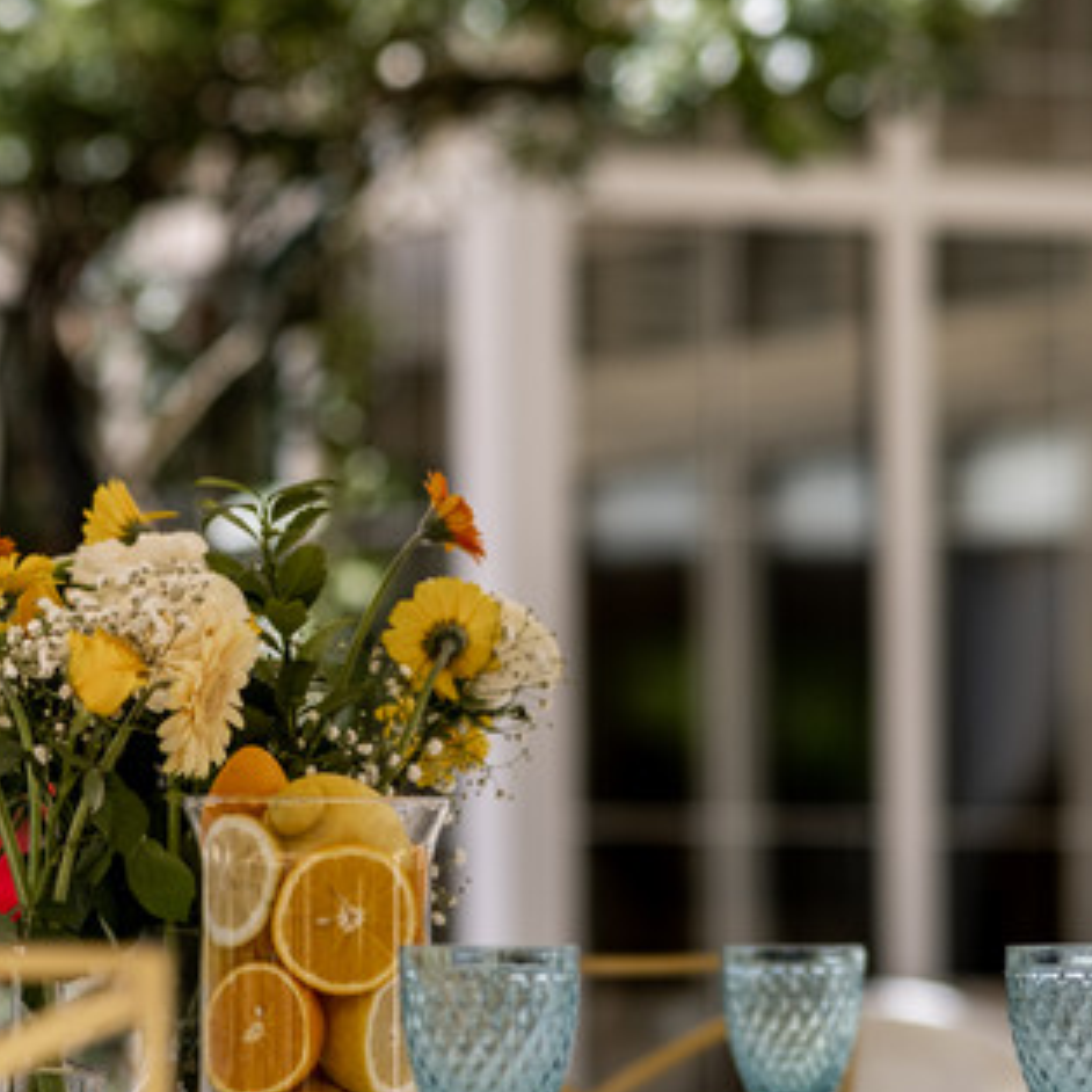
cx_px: 306
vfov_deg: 7.9
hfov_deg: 7.9
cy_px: 659
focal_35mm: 222
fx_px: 7923
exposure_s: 1/4000
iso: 160
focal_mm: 85
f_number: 2
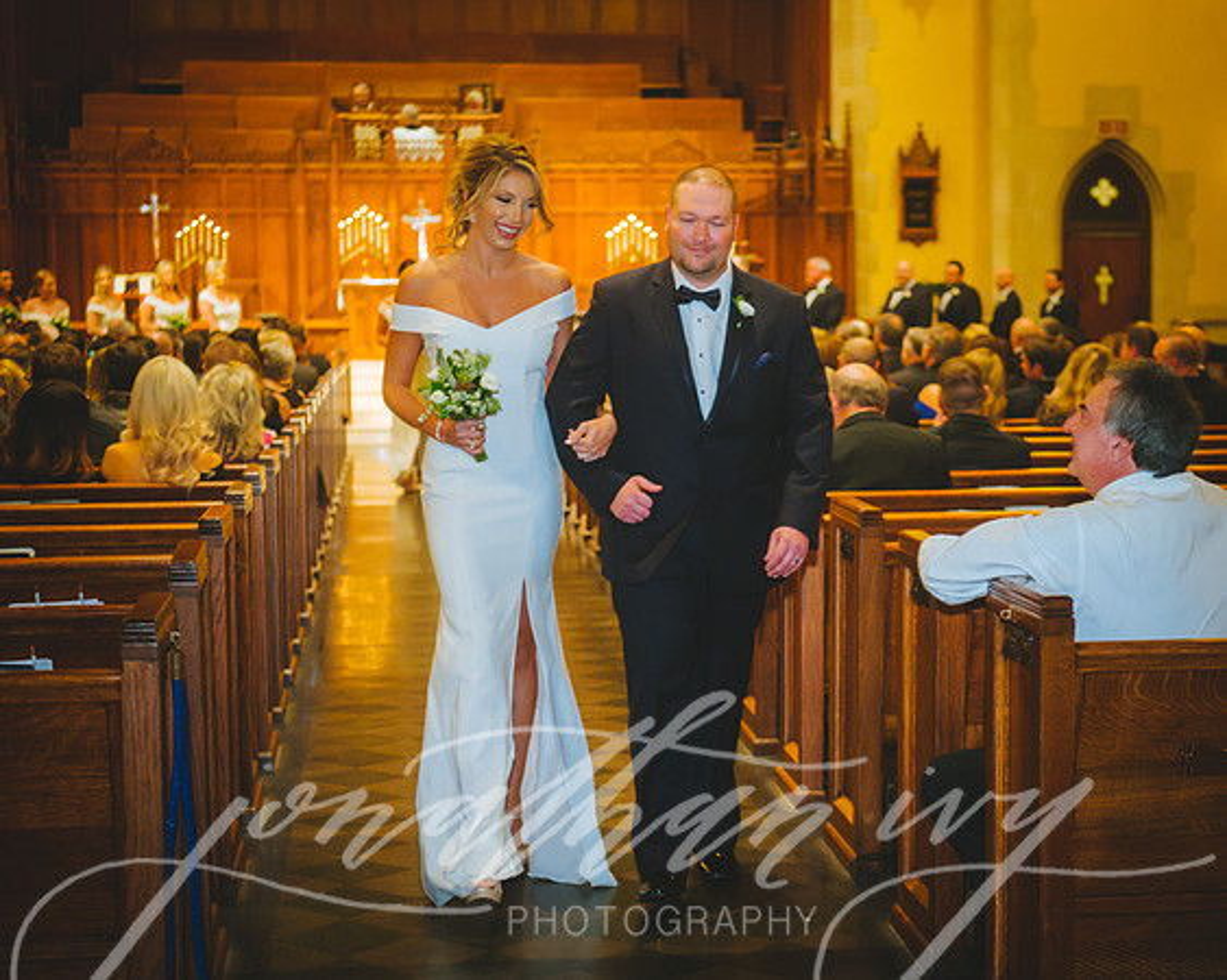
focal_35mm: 67
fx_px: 2429
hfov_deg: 28.3
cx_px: 755
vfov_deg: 22.8
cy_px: 479
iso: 3200
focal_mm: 58
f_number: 2.8
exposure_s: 1/125
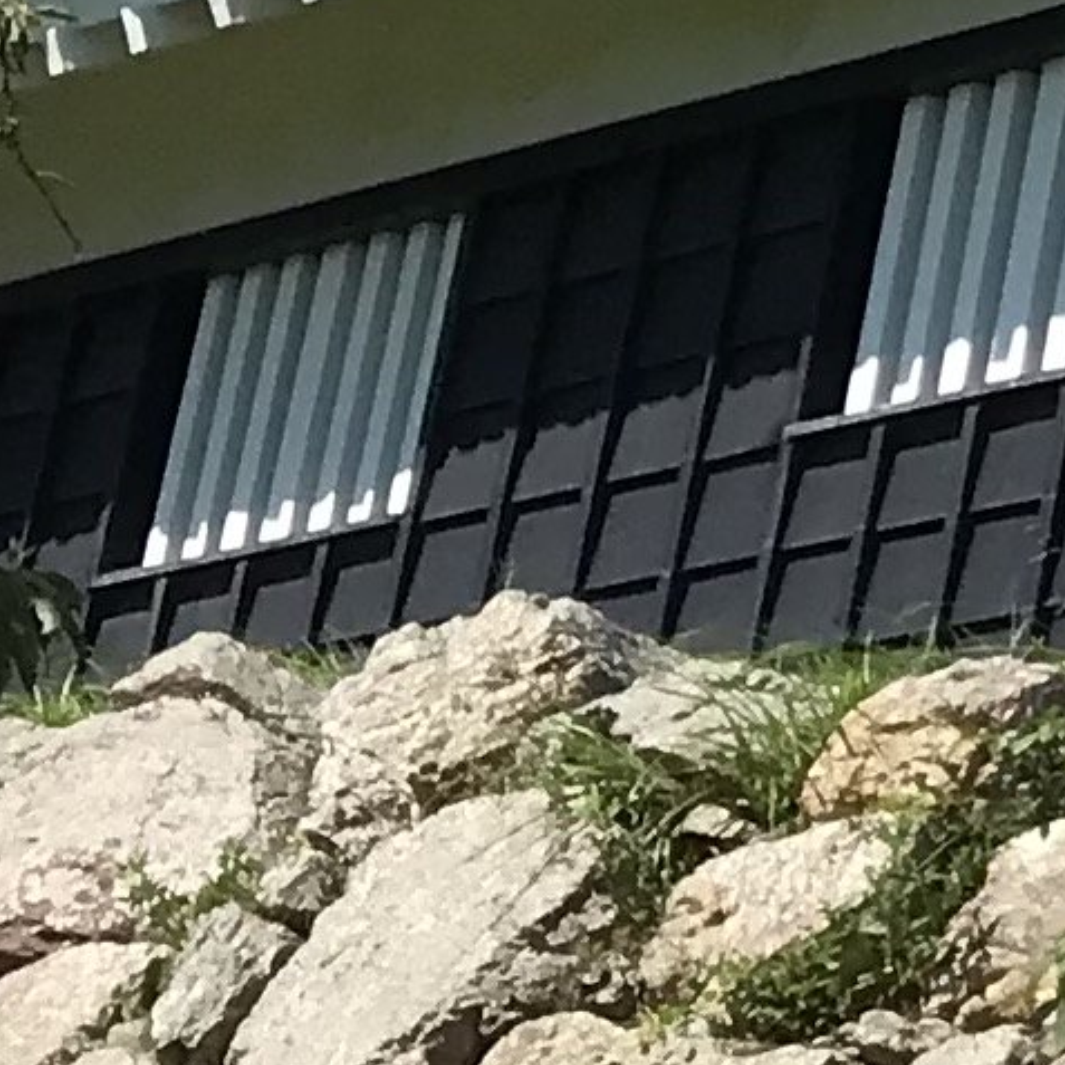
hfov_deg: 6.5
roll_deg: +0.4
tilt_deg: +22.9
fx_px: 7275
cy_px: -1005
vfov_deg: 8.0
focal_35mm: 209
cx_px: 4450
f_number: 1.8
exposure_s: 1/2037
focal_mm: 3.99
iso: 20
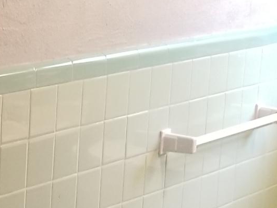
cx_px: -150
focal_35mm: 147
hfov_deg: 12.7
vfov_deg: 10.0
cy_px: 214
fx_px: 1176
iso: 160
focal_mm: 4.25
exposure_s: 1/40
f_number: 1.7
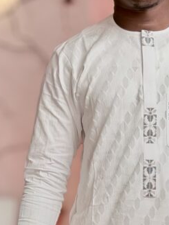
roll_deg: -0.2
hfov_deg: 9.9
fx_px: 976
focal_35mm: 150
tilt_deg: +0.1
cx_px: 72
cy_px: 237
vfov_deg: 13.0
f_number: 1.78
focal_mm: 6.76
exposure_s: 1/221
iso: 50
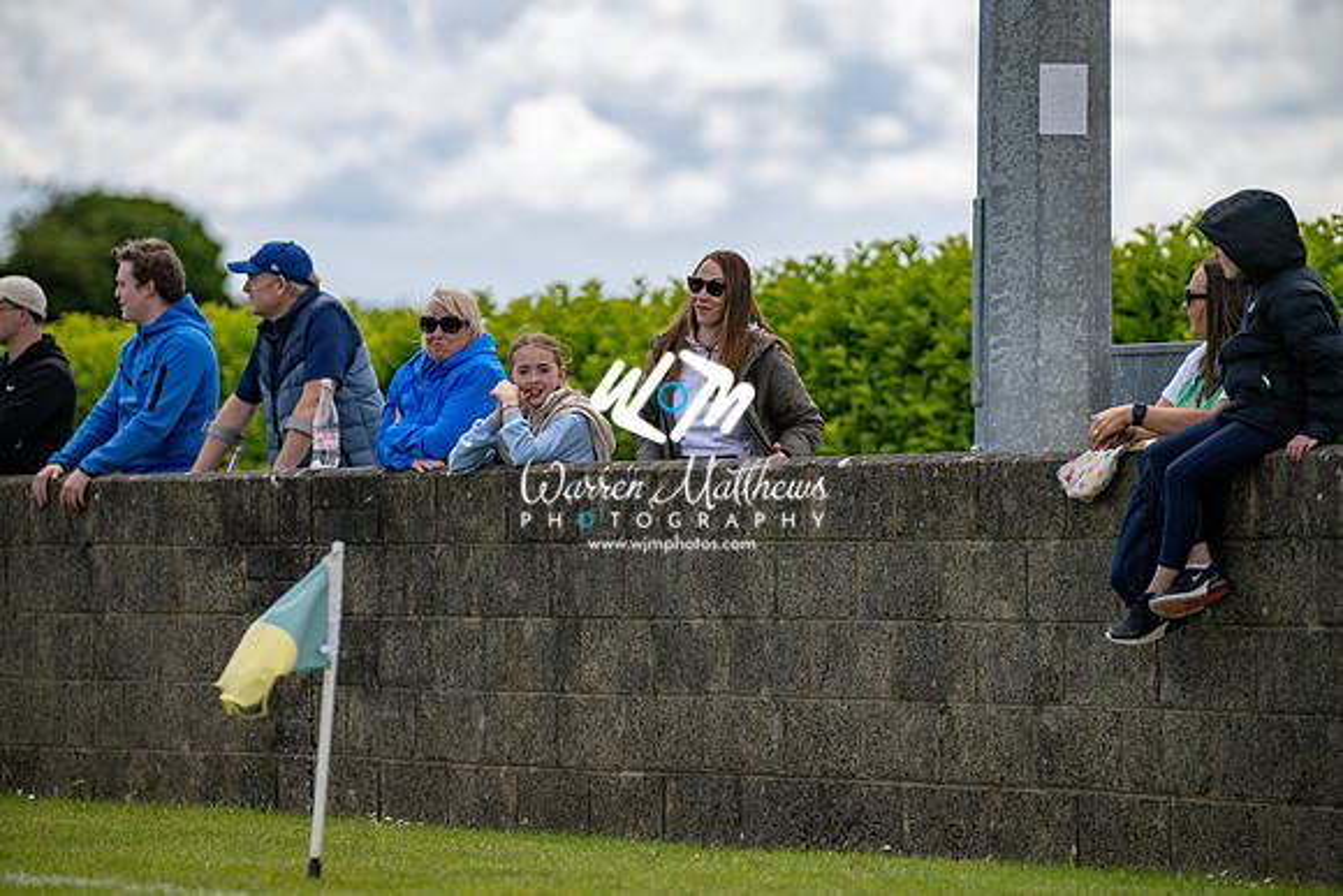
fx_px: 7836
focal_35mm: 210
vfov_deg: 6.5
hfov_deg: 9.8
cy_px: 448
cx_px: 672
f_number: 2.8
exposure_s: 1/6400
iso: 90
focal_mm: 210
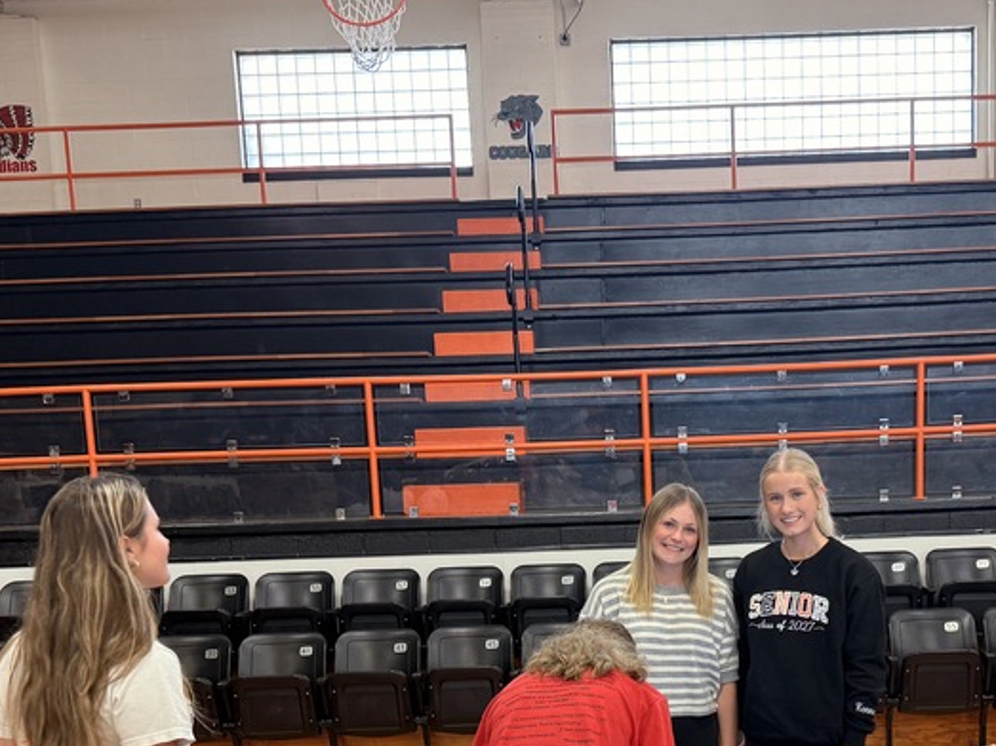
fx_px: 1352
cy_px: 676
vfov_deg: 29.6
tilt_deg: -9.8
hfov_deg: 40.0
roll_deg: +1.8
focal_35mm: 47
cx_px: 659
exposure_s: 1/60
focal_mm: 6.76
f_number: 1.78
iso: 125
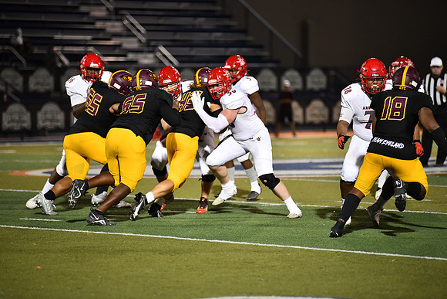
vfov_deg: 7.6
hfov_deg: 11.4
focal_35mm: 180
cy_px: 150
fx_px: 2235
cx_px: 224
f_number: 2.8
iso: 3600
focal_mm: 180
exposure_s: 1/1250
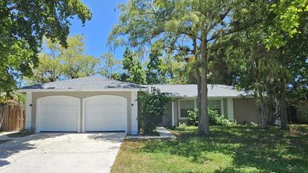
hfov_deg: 78.4
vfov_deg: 49.5
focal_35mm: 23
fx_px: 188
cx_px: 137
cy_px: 97
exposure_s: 1/769
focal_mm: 2.2
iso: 50
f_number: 2.2
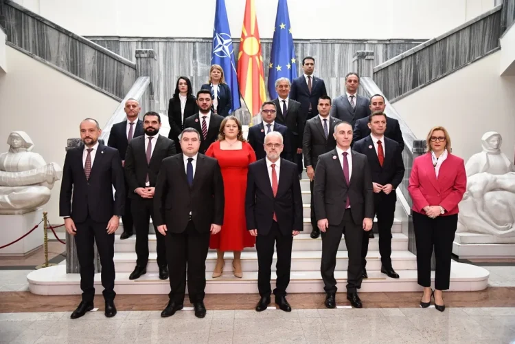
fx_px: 443
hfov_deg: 60.3
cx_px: 258
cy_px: 172
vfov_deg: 42.3
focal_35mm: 31
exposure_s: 1/100
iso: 8000
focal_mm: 31
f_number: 4
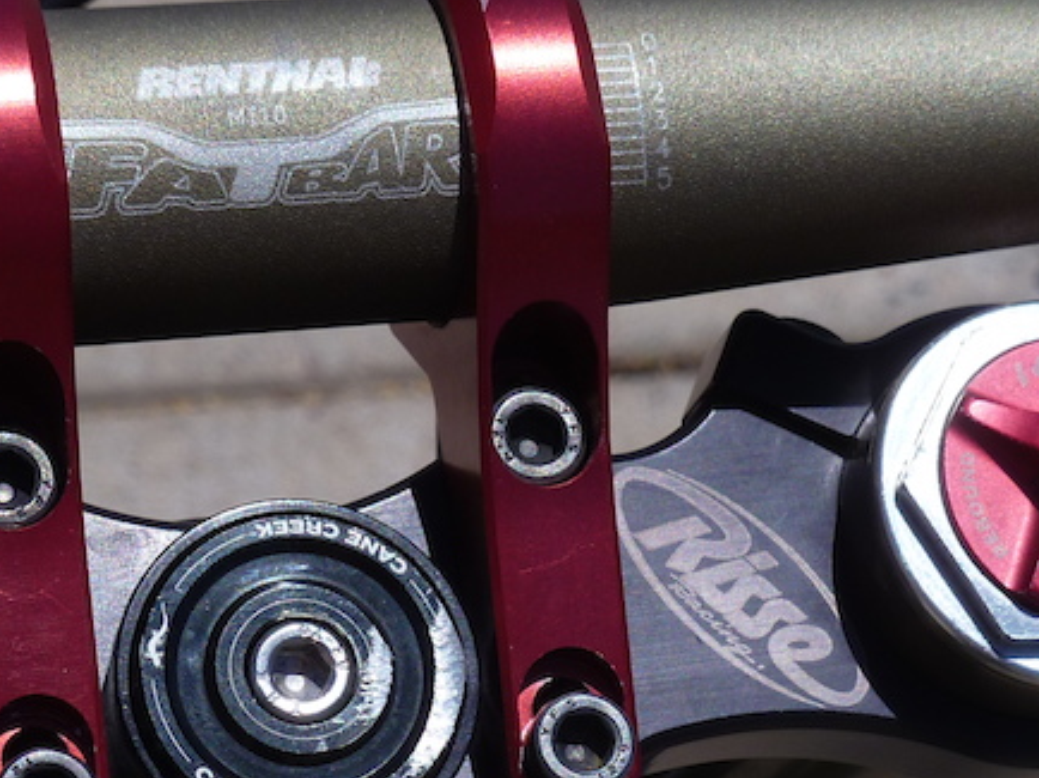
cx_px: 500
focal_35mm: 118
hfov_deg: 16.7
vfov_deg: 12.5
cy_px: 555
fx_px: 3540
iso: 80
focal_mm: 9
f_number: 11
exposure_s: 1/160
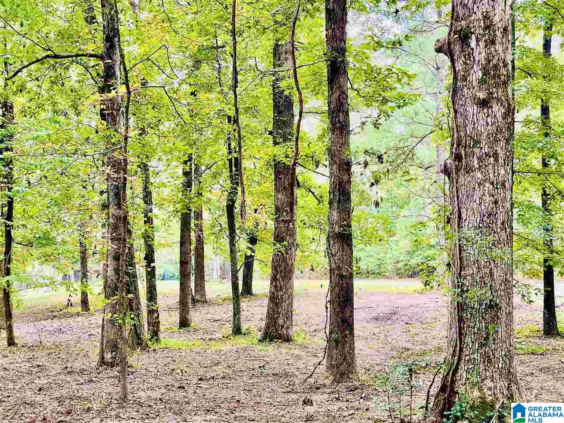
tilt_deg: +0.9
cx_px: 282
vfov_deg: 22.9
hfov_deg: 30.3
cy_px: 212
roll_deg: +0.6
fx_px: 1043
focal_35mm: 64
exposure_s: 1/121
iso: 160
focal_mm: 7.5
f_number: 2.2
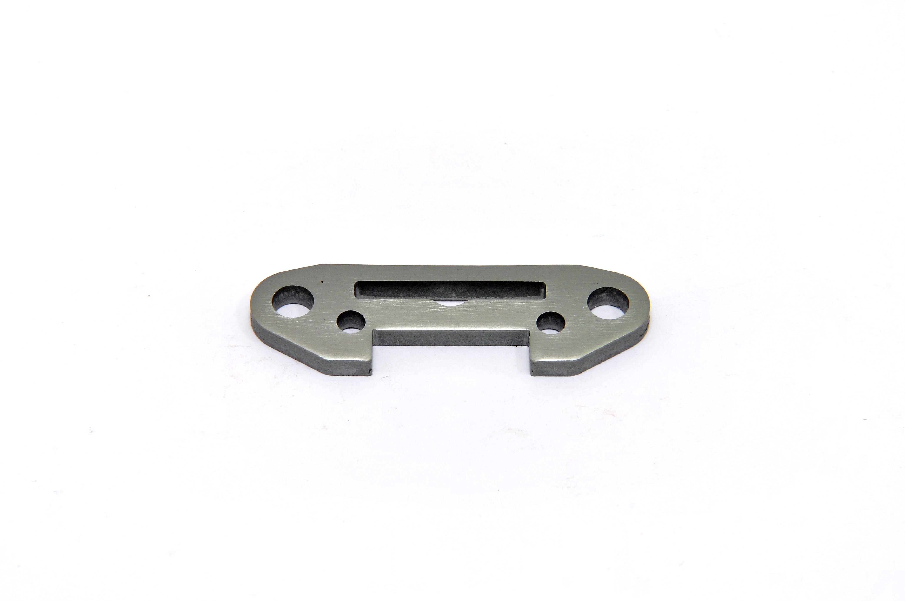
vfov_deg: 4.6
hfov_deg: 6.9
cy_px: 300
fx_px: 7533
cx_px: 452
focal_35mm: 300
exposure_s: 1/60
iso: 400
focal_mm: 200
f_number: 20
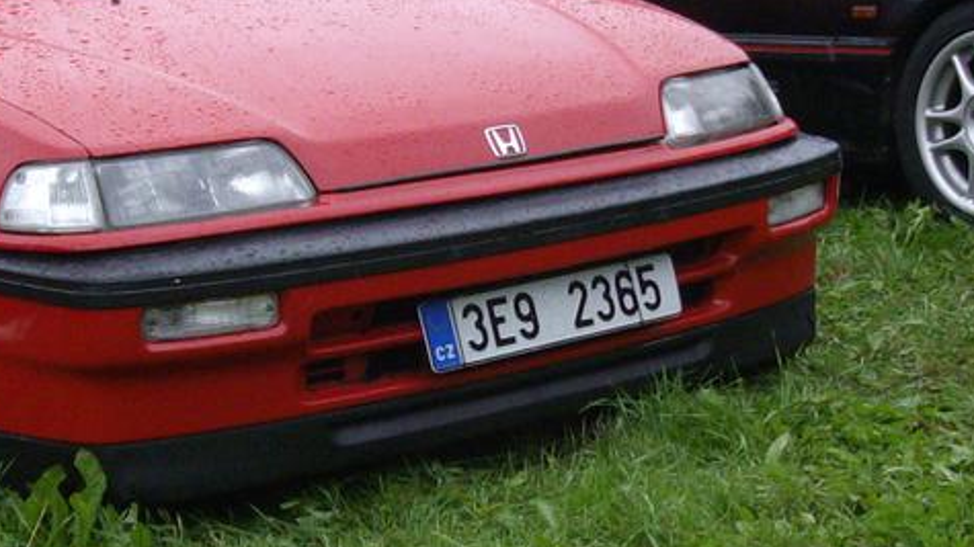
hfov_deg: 21.6
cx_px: 545
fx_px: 2556
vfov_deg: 12.2
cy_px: 180
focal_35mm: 99
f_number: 2.7
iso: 160
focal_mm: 6
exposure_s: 1/200
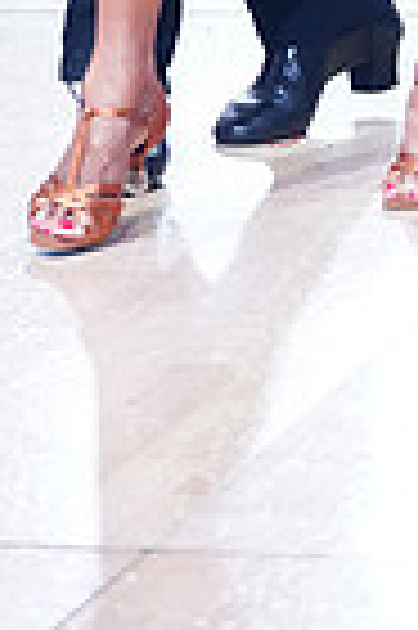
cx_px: 380
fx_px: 5063
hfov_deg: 4.7
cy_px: -576
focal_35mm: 290
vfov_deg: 6.9
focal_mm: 70
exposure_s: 1/640
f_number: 2.8
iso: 1250
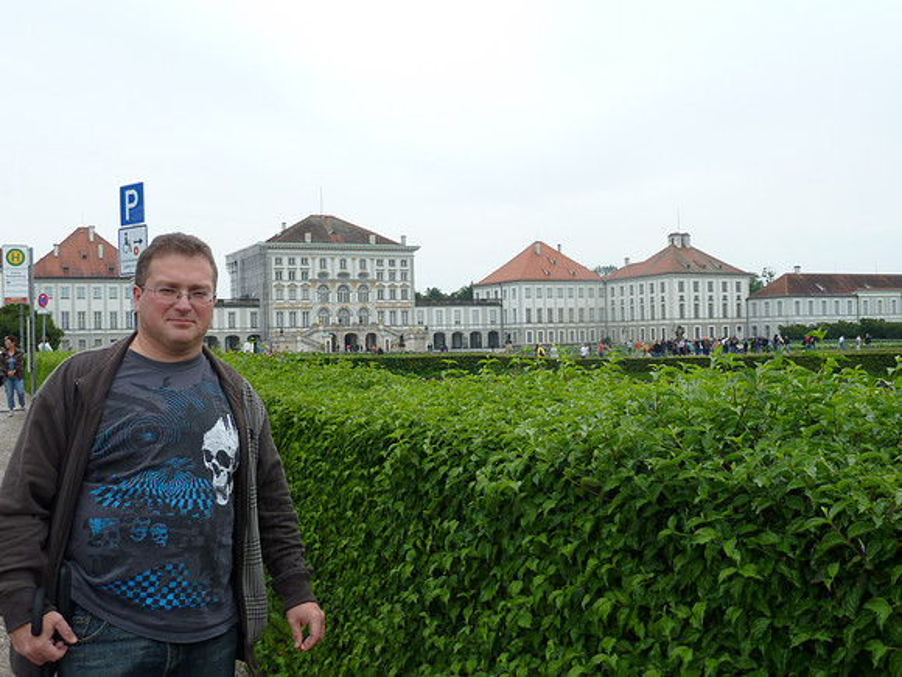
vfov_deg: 38.7
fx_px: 964
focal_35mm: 37
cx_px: 451
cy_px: 338
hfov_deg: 50.1
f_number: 4
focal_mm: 6.1
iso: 80
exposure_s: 1/320
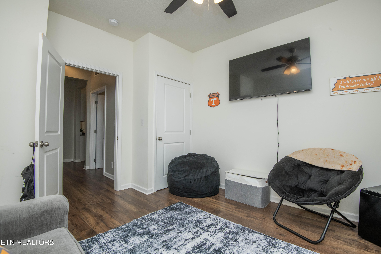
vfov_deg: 73.7
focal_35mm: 16
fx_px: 169
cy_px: 127
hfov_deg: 96.7
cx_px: 190
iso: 500
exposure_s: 1/160
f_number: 9
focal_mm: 16
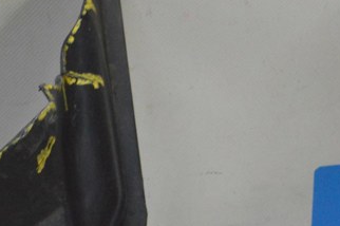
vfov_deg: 8.4
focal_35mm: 164
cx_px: 34
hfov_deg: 12.4
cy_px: 115
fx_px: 1547
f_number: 20
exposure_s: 1/20
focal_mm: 55
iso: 6400
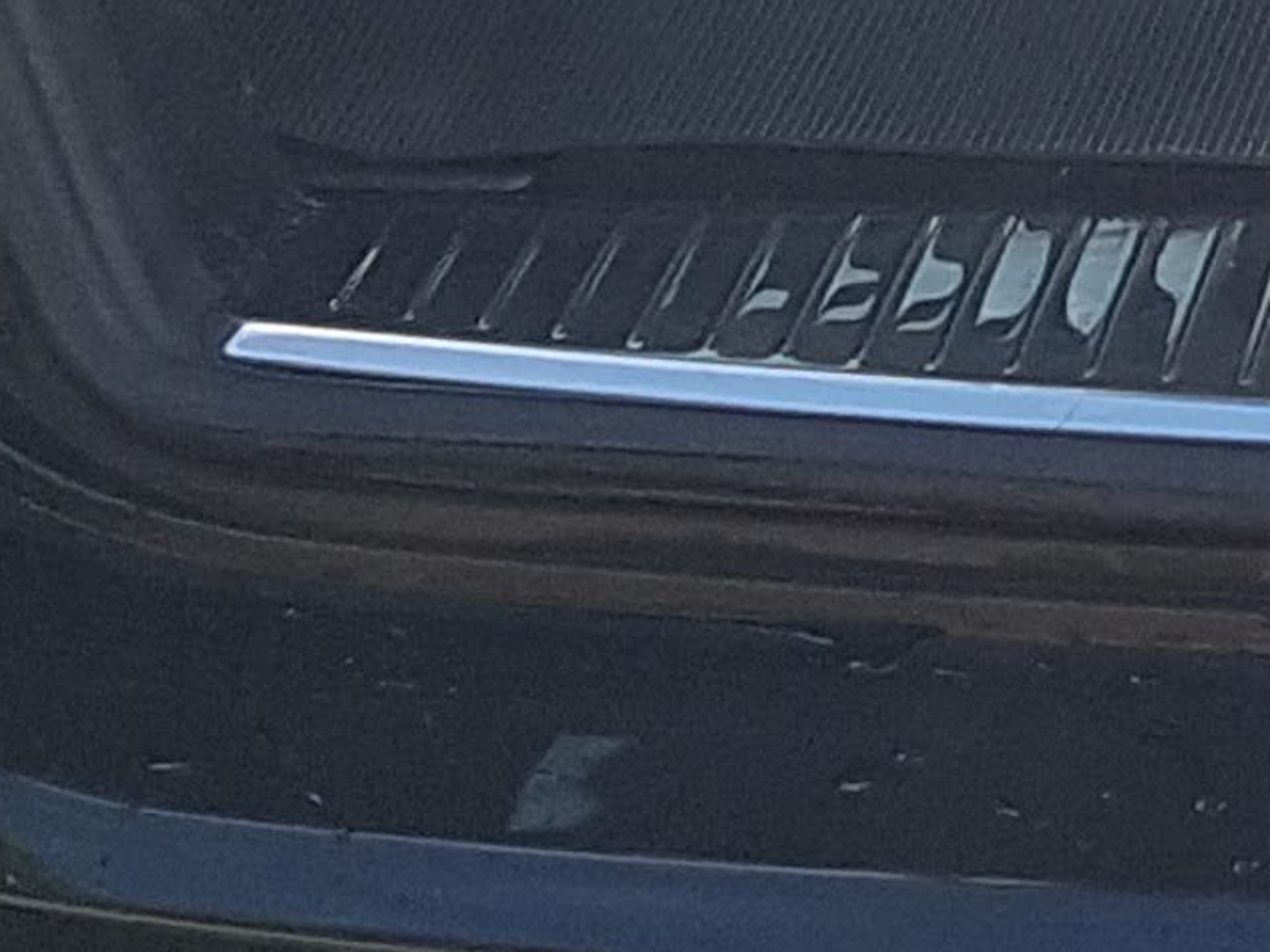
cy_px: -1050
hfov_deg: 10.8
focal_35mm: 166
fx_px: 6090
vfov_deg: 8.4
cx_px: 2550
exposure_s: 1/776
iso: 50
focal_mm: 4.2
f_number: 1.7
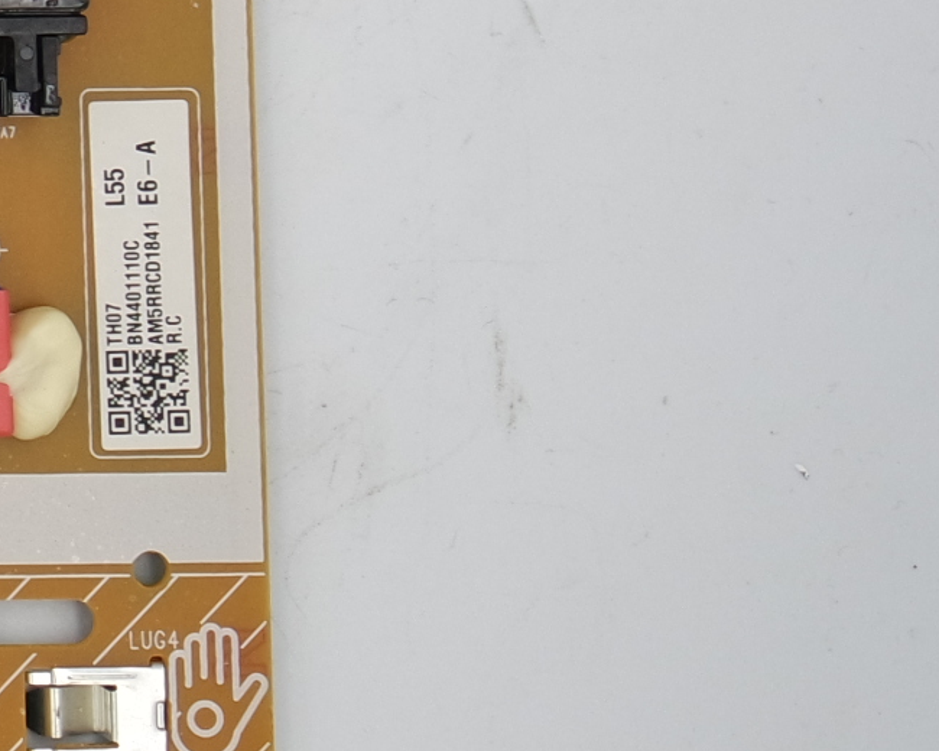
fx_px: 4780
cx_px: -998
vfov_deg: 8.7
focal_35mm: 172
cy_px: -507
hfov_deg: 10.3
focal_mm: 15
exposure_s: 1/100
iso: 160
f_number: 5
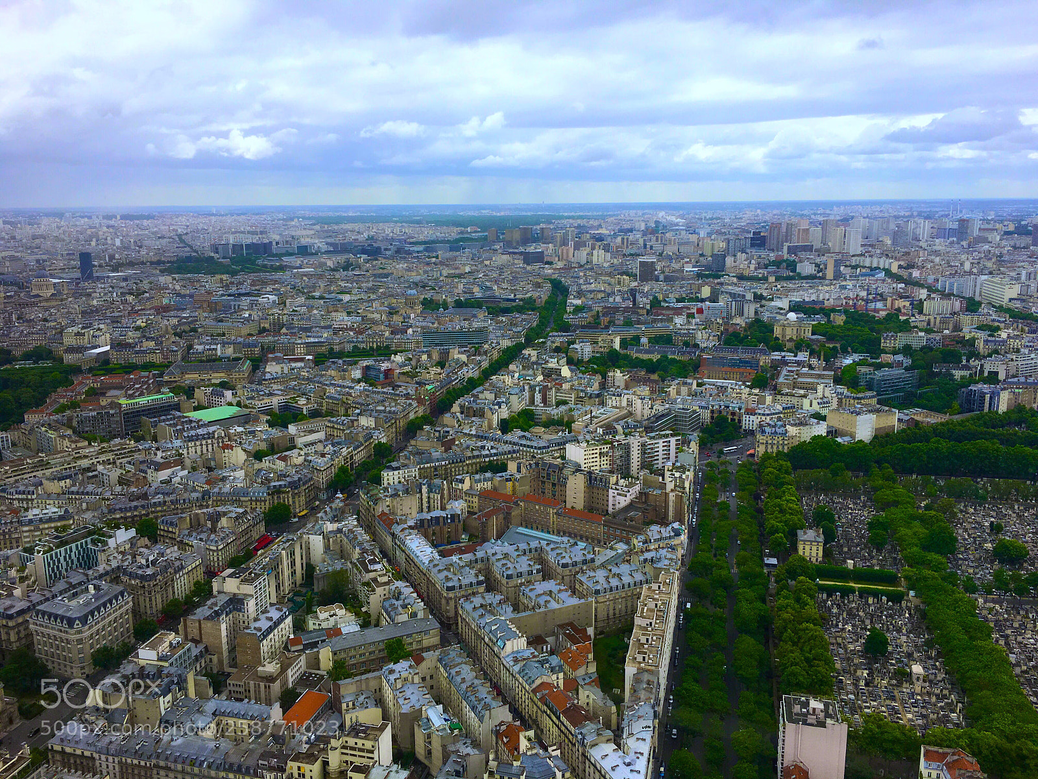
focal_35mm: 29
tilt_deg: -11.8
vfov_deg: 48.2
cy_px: 390
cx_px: 519
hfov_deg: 61.7
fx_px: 870
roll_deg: +0.0
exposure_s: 1/368
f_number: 2.2
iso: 25
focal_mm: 4.15
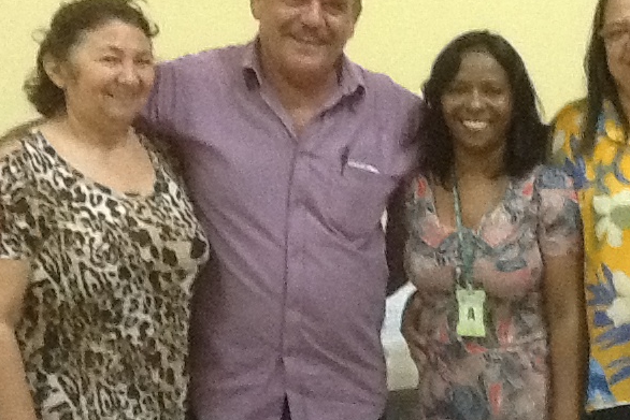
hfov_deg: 26.8
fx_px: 1313
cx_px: 436
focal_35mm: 75
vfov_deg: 18.2
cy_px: 165
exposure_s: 1/30
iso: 320
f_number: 2.4
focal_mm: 2.03
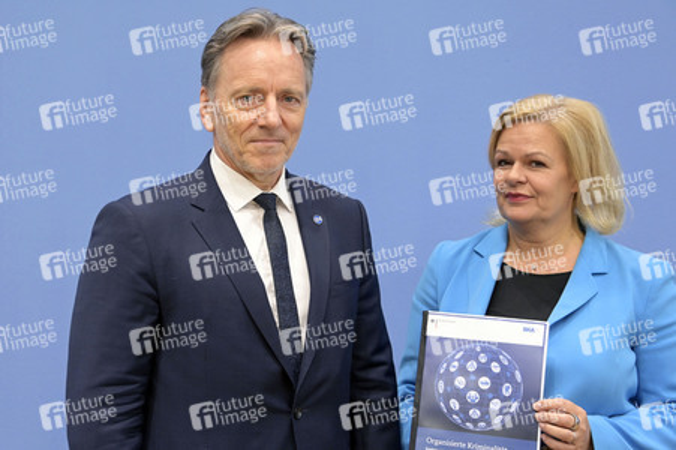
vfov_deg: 20.0
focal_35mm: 68
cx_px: 338
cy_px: 225
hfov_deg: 29.7
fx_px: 1276
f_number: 5.6
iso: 5000
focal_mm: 68
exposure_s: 1/320
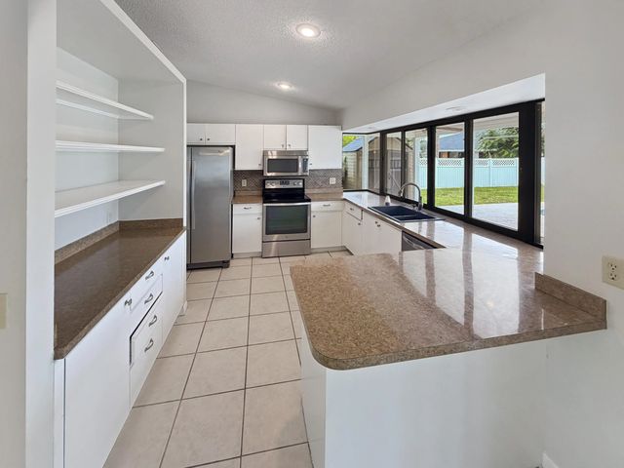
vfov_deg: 85.7
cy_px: 234
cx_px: 312
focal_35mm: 14
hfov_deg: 102.1
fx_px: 252
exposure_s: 1/120
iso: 125
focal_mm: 2.22
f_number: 2.2
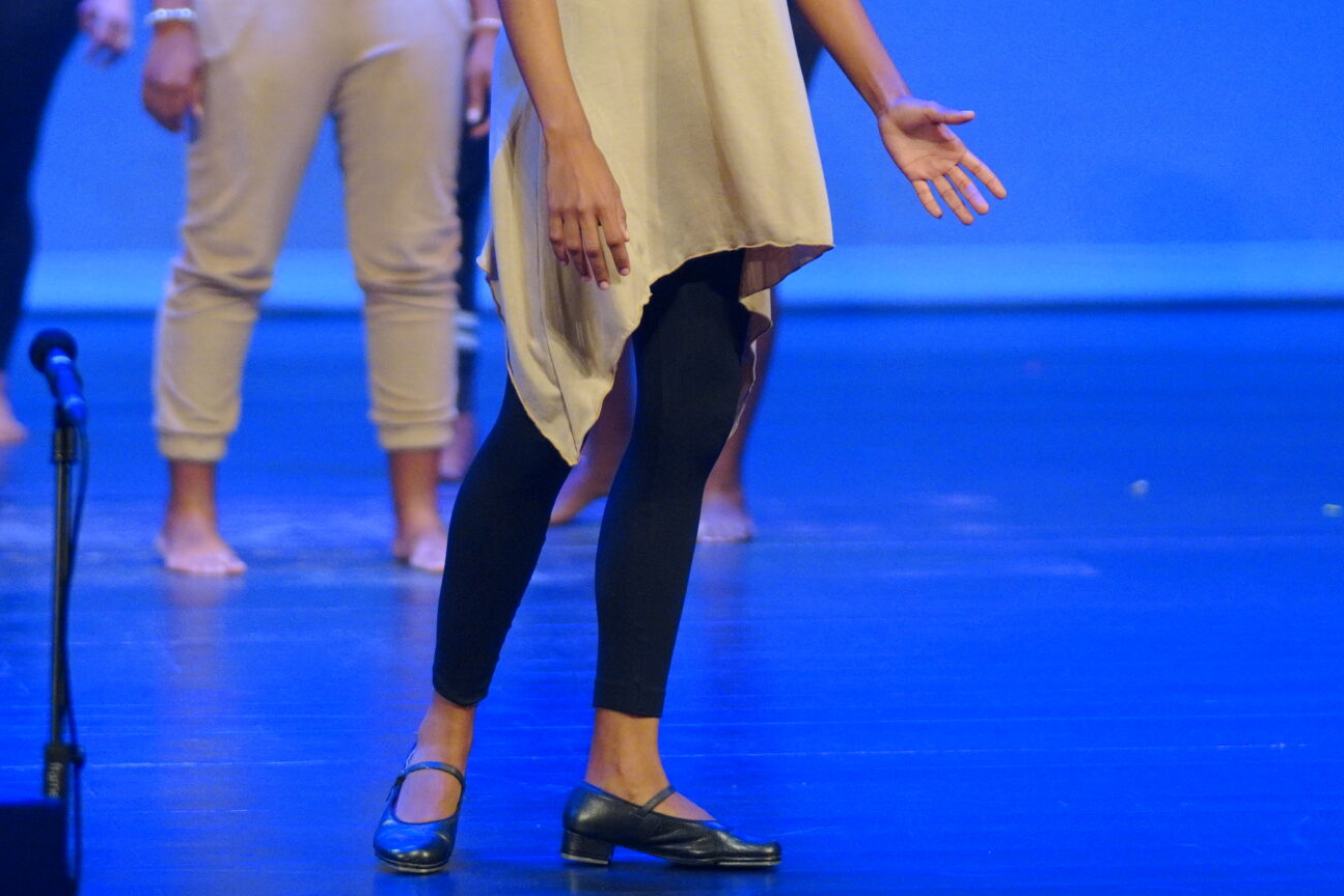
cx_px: 530
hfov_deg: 8.2
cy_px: 92
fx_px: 9409
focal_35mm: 252
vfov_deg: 5.4
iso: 1000
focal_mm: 85
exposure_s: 1/800
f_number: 1.4
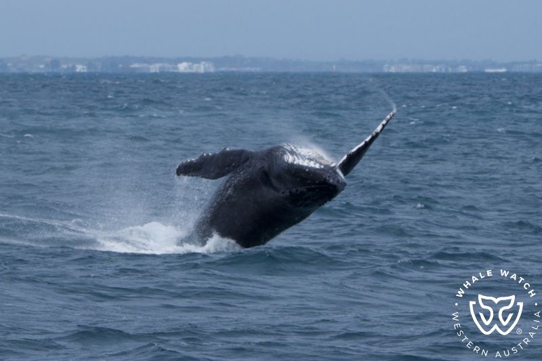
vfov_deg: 6.6
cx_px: 271
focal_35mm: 207
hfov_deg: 9.9
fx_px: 3116
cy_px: 180
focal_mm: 207
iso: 640
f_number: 7.1
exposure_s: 1/3200
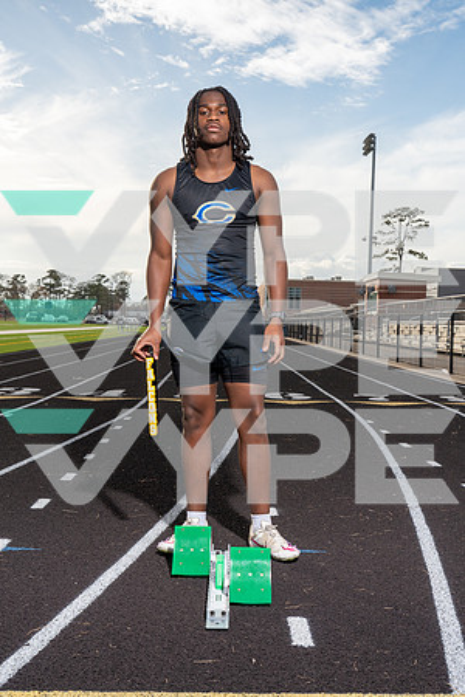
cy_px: 348
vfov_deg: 46.4
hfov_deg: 31.9
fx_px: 814
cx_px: 232
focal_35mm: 42
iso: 160
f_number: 10
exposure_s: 1/250
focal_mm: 42
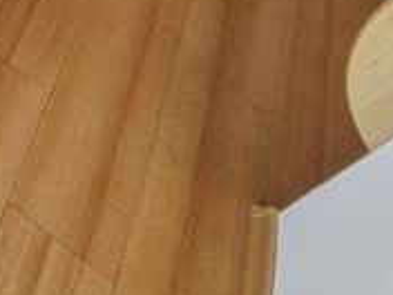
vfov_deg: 19.8
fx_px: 590
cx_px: -336
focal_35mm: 52
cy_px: -248
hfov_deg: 21.4
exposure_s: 1/100
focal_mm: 1.7
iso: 32
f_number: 2.2
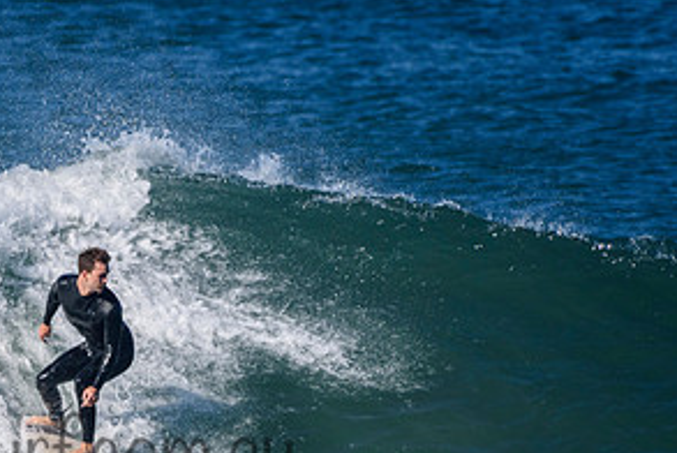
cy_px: 429
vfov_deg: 0.9
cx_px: 49
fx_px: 27916
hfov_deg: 1.4
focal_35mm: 1483
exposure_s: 1/4000
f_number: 5.6
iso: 450
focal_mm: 500
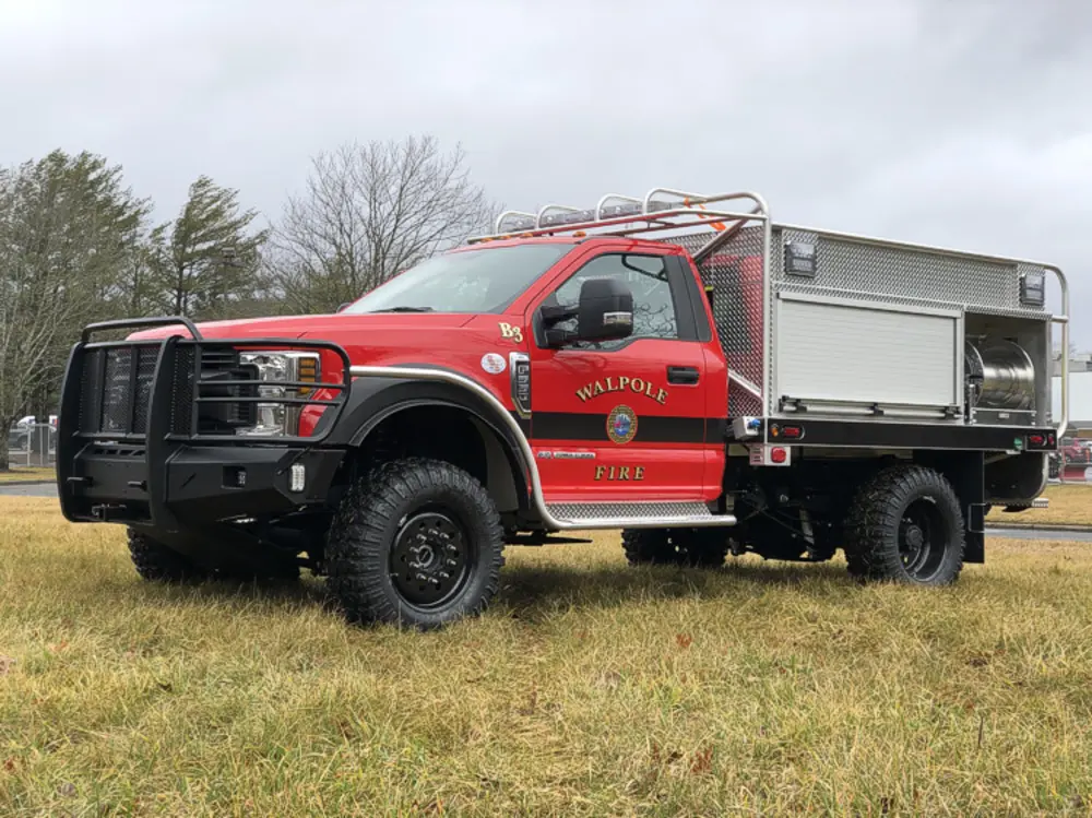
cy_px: 409
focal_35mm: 52
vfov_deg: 28.0
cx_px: 546
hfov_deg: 36.8
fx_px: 1640
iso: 16
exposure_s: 1/228
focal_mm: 6
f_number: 2.4
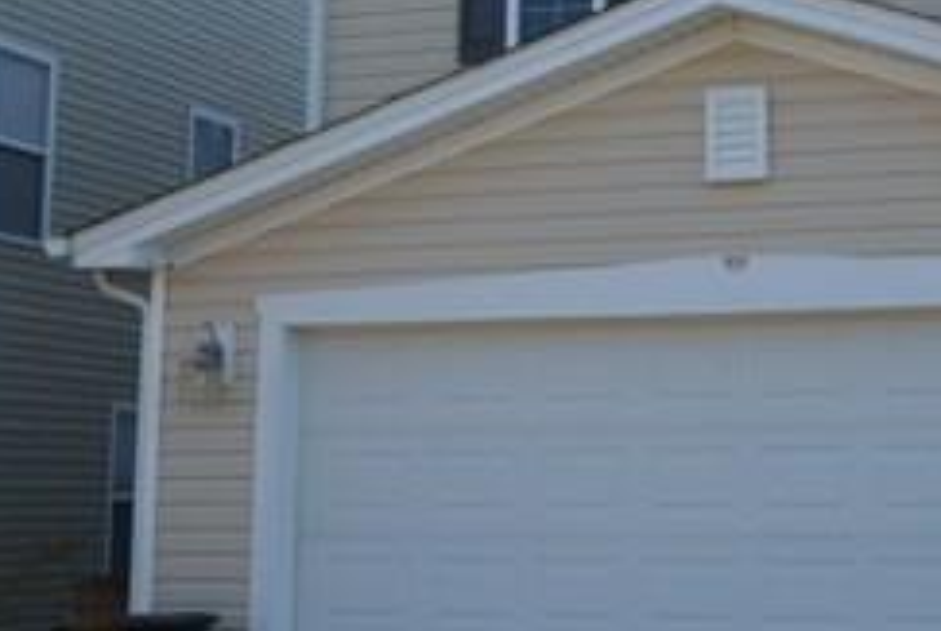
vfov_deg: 17.2
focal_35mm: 79
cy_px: 128
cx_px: 794
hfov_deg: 25.1
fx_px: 2069
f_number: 4.5
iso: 200
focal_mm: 20
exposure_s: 1/640
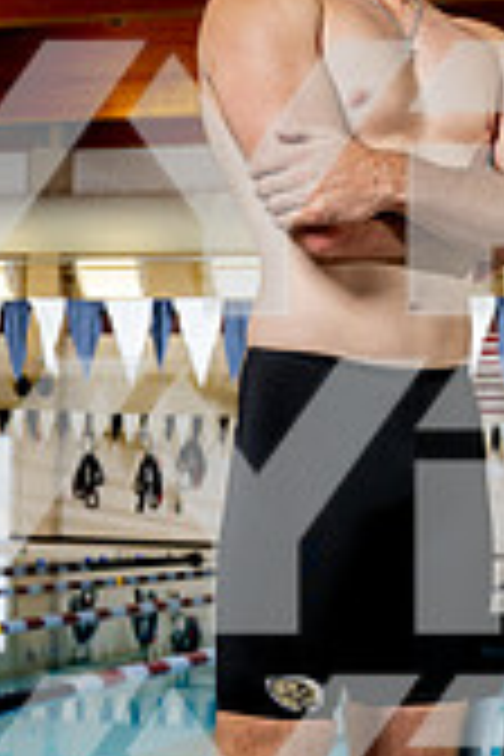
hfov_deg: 18.1
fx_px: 1575
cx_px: 364
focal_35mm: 75
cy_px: 500
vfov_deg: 26.8
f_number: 5.6
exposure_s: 1/250
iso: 320
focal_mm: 28
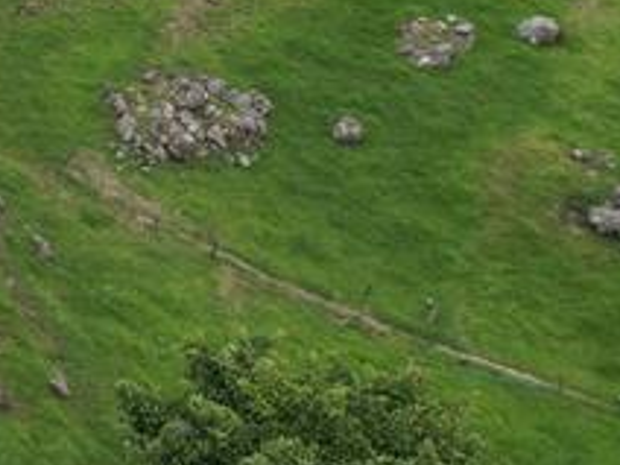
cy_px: -272
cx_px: -728
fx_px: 2078
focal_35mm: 116
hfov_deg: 13.7
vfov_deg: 12.1
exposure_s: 1/2000
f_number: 1.7
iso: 150
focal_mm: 6.72
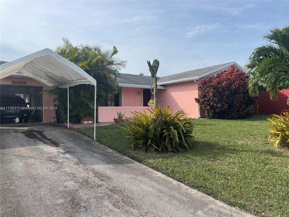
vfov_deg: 53.1
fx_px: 217
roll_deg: +0.3
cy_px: 108
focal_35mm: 26
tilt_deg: +1.4
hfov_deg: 67.3
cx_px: 144
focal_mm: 4.2
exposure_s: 1/4000
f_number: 1.6
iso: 32
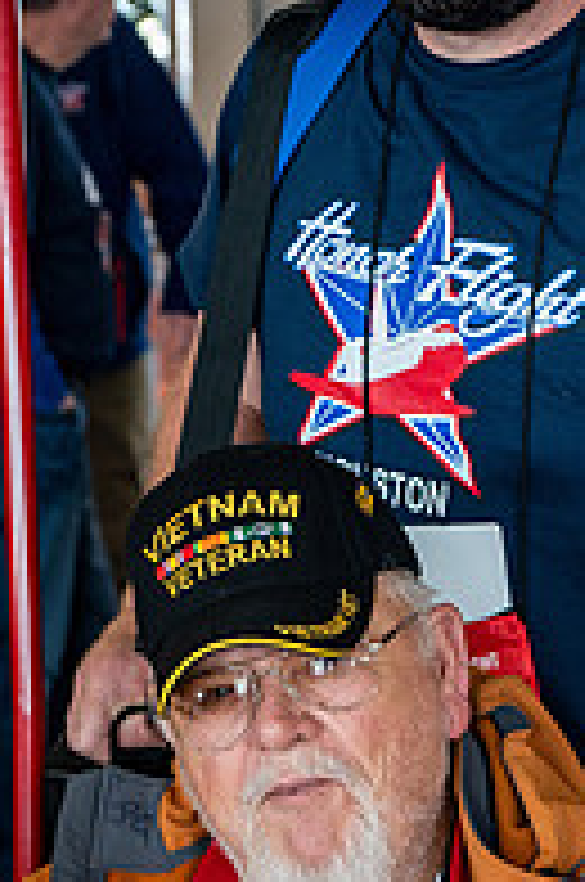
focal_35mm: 161
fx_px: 3938
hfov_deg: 8.5
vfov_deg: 12.8
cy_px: 508
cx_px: 511
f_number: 6
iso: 2000
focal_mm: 70
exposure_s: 1/80
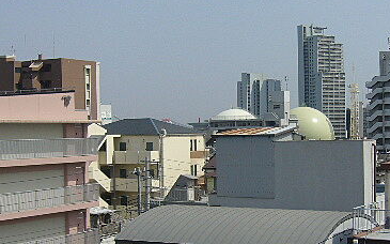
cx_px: 239
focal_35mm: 65
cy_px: 141
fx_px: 691
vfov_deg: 20.0
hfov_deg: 31.4
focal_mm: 5.8
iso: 80
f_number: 5.6
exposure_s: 1/640
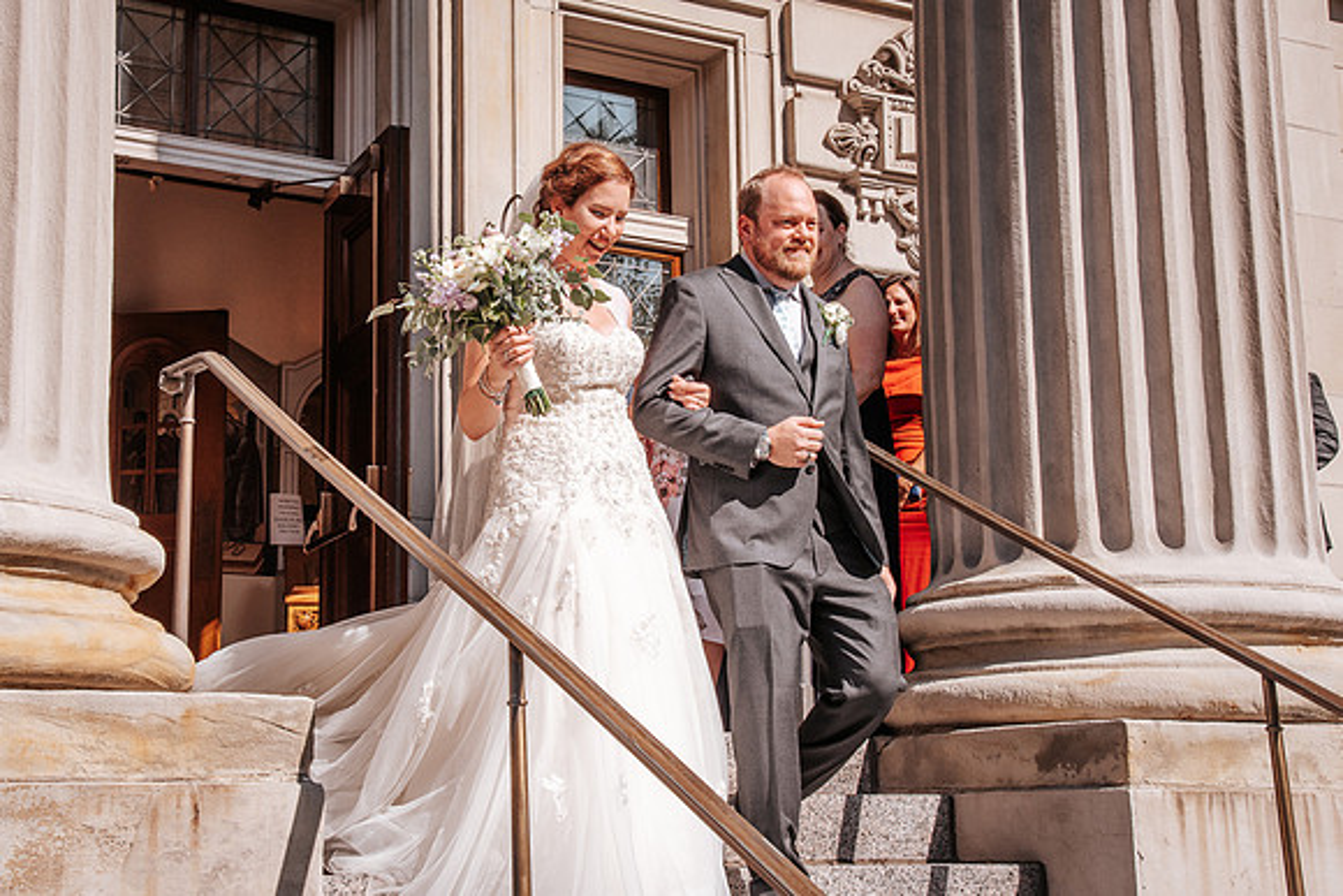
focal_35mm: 61
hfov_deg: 32.8
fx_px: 2277
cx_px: 575
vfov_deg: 22.2
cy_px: 384
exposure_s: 1/400
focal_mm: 46
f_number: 10
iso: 200
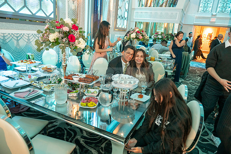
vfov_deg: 53.2
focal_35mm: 24
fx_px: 154
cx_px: 116
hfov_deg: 73.7
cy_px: 77
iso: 1600
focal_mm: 24
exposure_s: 1/125
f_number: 2.8
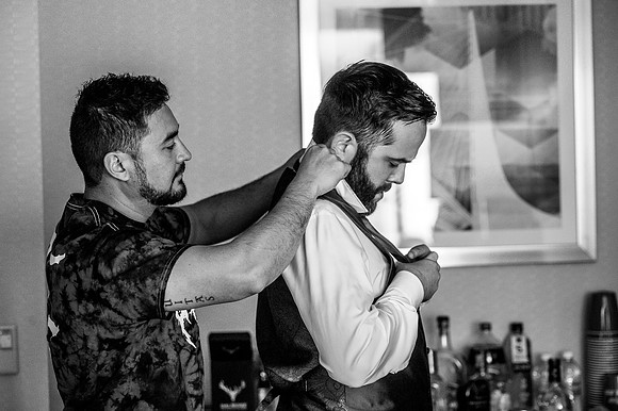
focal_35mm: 105
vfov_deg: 13.0
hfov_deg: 19.5
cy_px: 206
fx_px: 1801
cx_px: 309
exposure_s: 1/400
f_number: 4
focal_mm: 105
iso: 2000
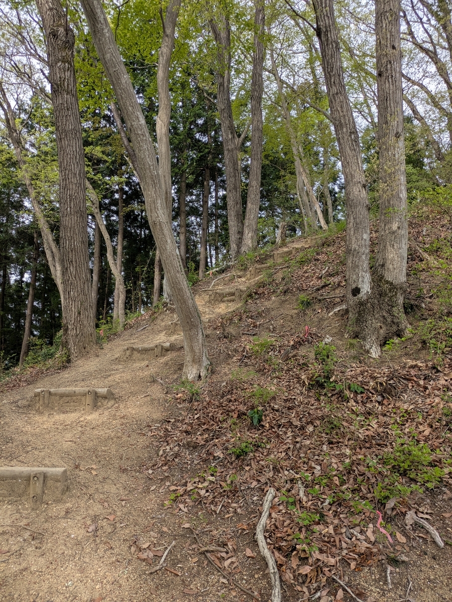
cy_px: 301
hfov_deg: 54.9
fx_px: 435
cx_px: 226
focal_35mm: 25
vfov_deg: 69.4
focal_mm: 5.43
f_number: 1.89
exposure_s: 1/461
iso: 38
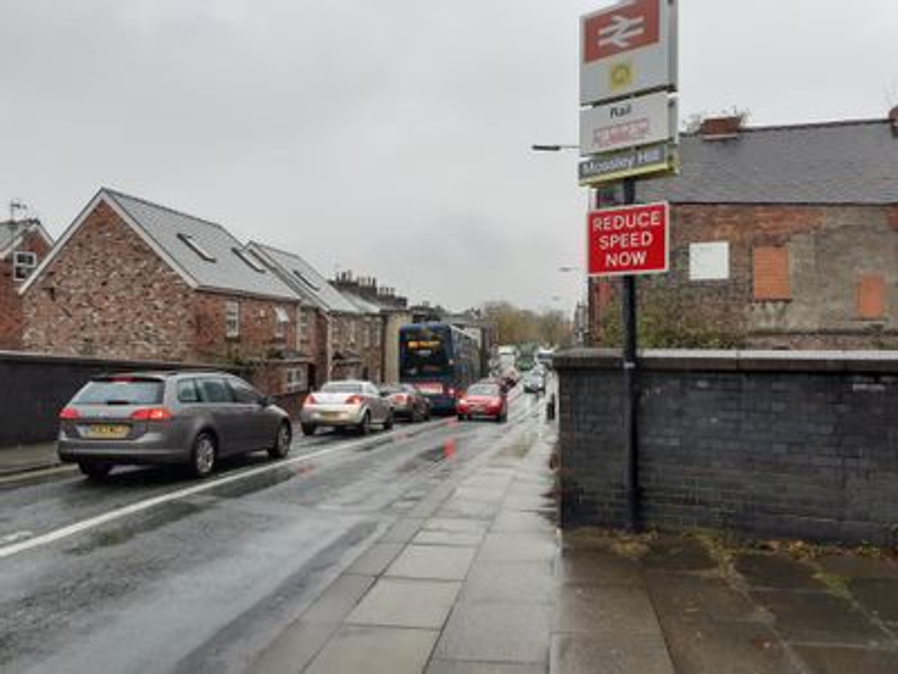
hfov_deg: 65.3
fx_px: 700
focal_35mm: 27
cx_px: 449
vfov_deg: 51.4
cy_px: 337
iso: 40
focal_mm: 3.6
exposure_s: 1/305
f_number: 1.9
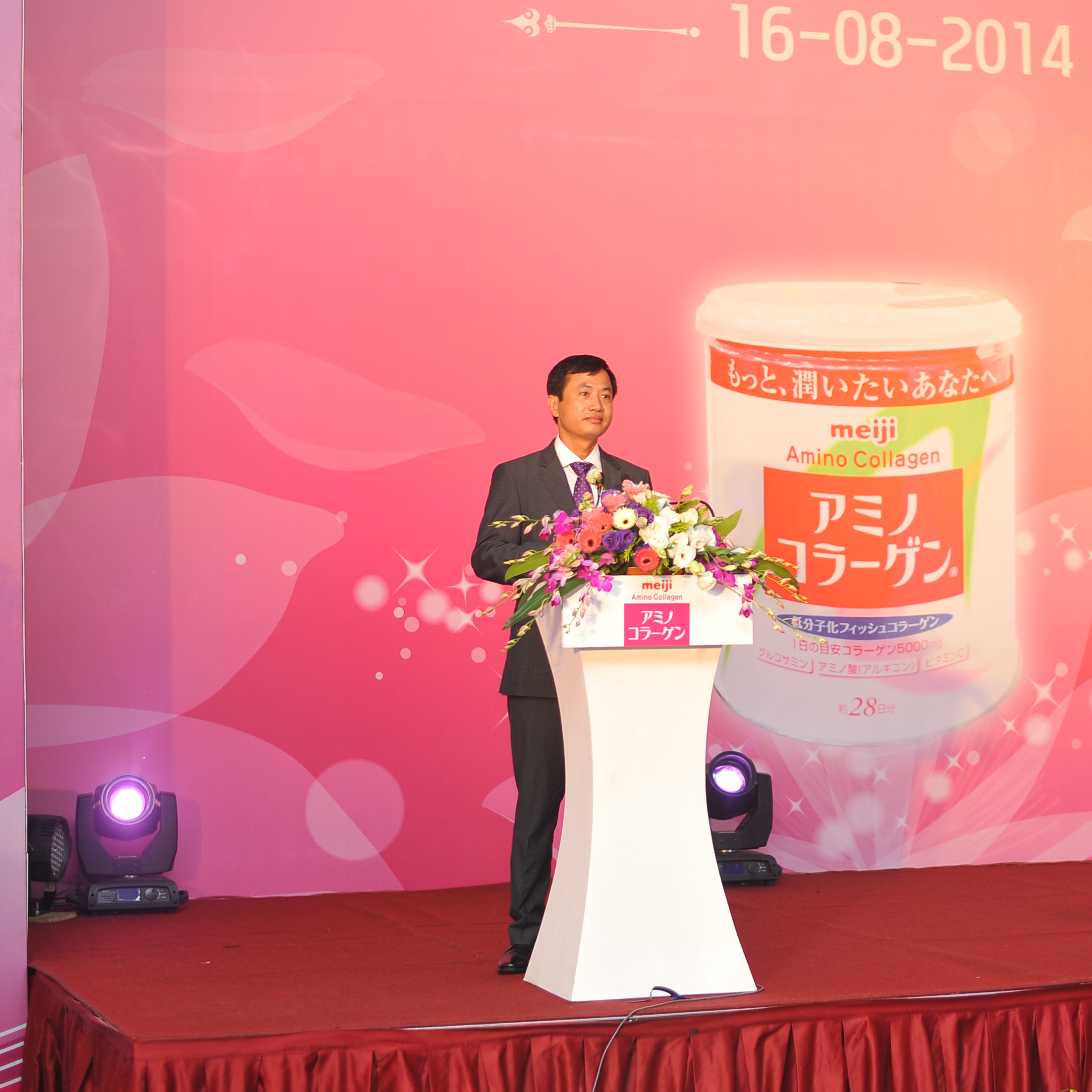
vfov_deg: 21.1
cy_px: 416
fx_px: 2927
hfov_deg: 21.0
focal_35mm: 82
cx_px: 805
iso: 400
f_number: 2.2
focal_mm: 50
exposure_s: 1/100
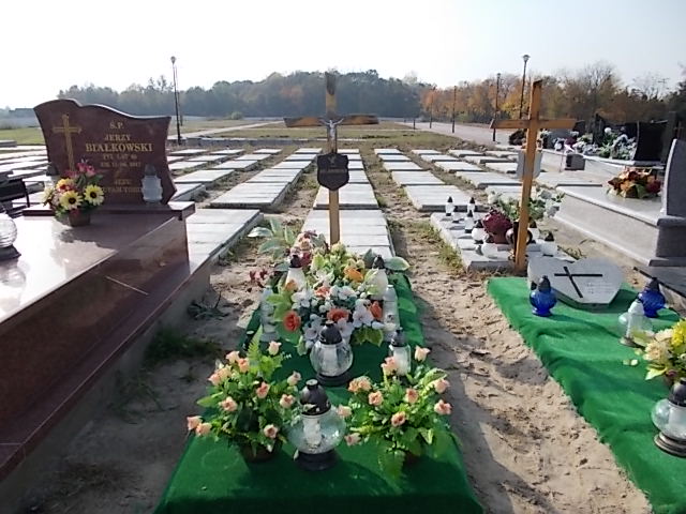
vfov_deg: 53.1
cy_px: 257
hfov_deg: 67.3
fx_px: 515
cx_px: 343
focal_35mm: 26
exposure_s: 1/160
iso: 80
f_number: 8
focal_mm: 4.6
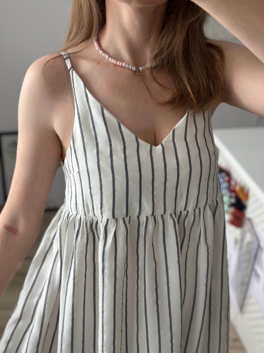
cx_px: 132
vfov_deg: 39.7
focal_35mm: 48
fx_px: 488
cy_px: 176
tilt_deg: -35.7
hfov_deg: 30.3
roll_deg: -1.6
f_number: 1.78
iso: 125
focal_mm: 6.86
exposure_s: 1/94
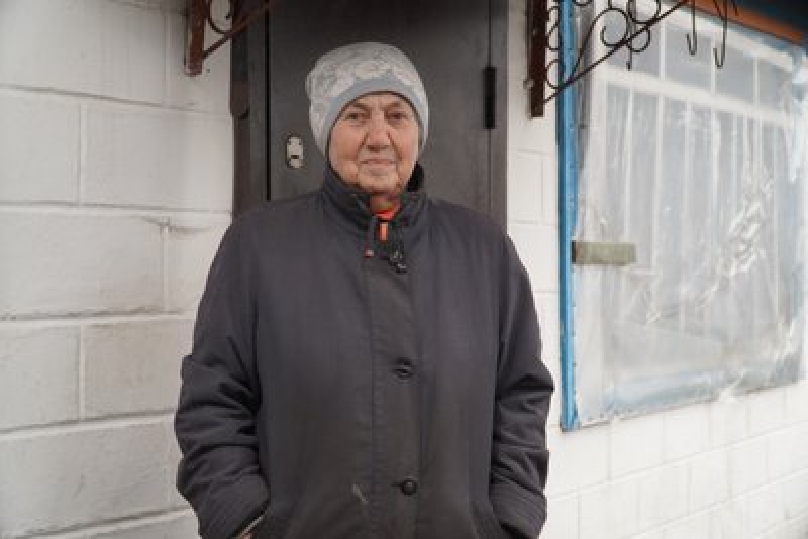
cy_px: 270
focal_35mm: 50
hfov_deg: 40.0
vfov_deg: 27.3
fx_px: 1111
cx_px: 404
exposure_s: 1/160
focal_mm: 33
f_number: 4
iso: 320
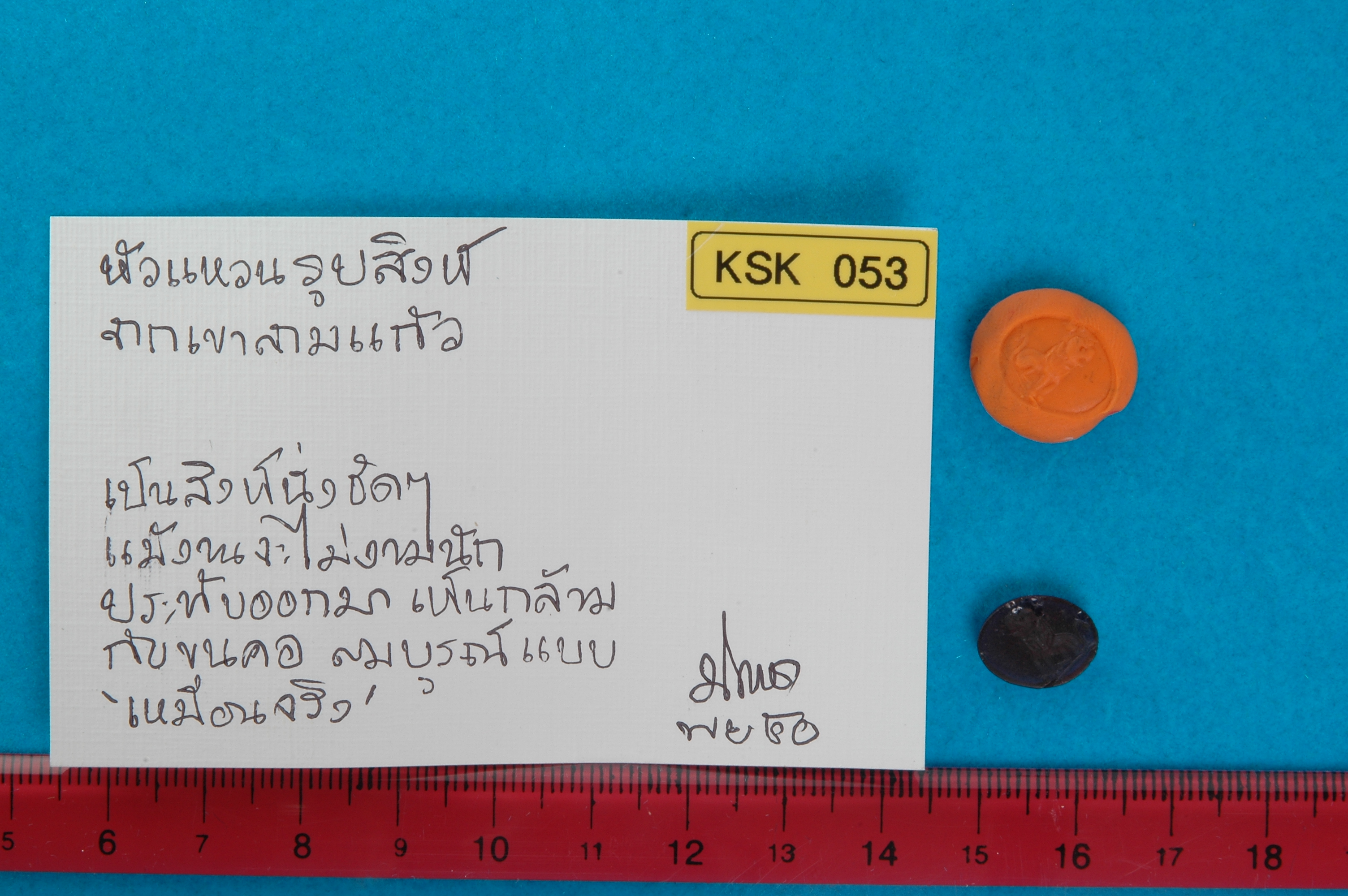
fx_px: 3928
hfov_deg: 19.5
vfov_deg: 13.0
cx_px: 674
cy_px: 448
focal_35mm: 105
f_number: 29
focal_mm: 70
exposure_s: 1/60
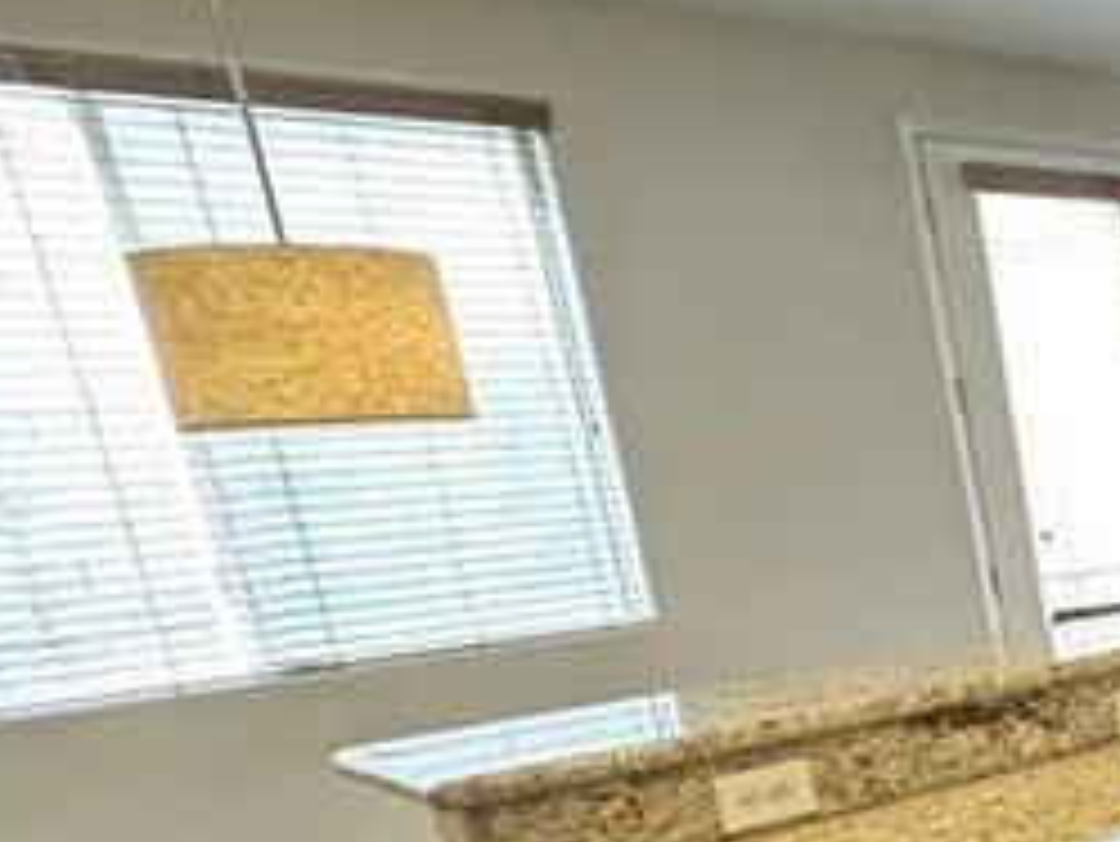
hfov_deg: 27.9
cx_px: 1687
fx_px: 1457
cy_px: 756
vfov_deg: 30.8
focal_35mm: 45
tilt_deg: -12.1
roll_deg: +2.5
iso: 400
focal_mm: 2.22
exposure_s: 1/60
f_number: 2.2
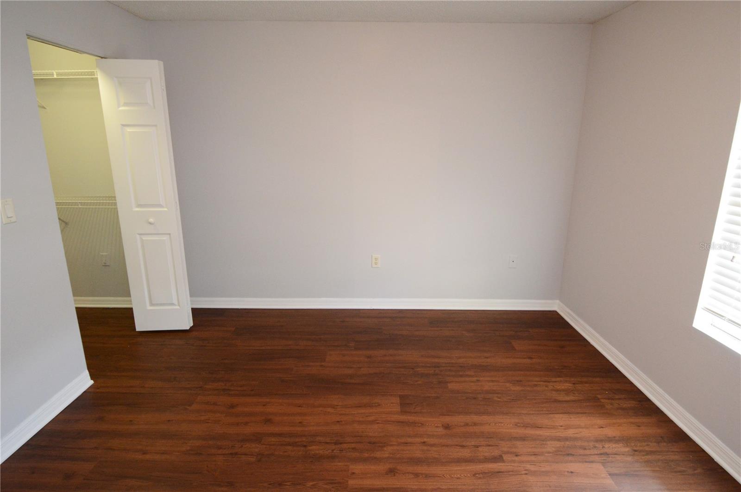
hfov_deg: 90.1
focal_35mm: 18
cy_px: 246
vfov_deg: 67.3
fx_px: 370
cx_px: 370
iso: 1600
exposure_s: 1/60
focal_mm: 12
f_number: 4.5
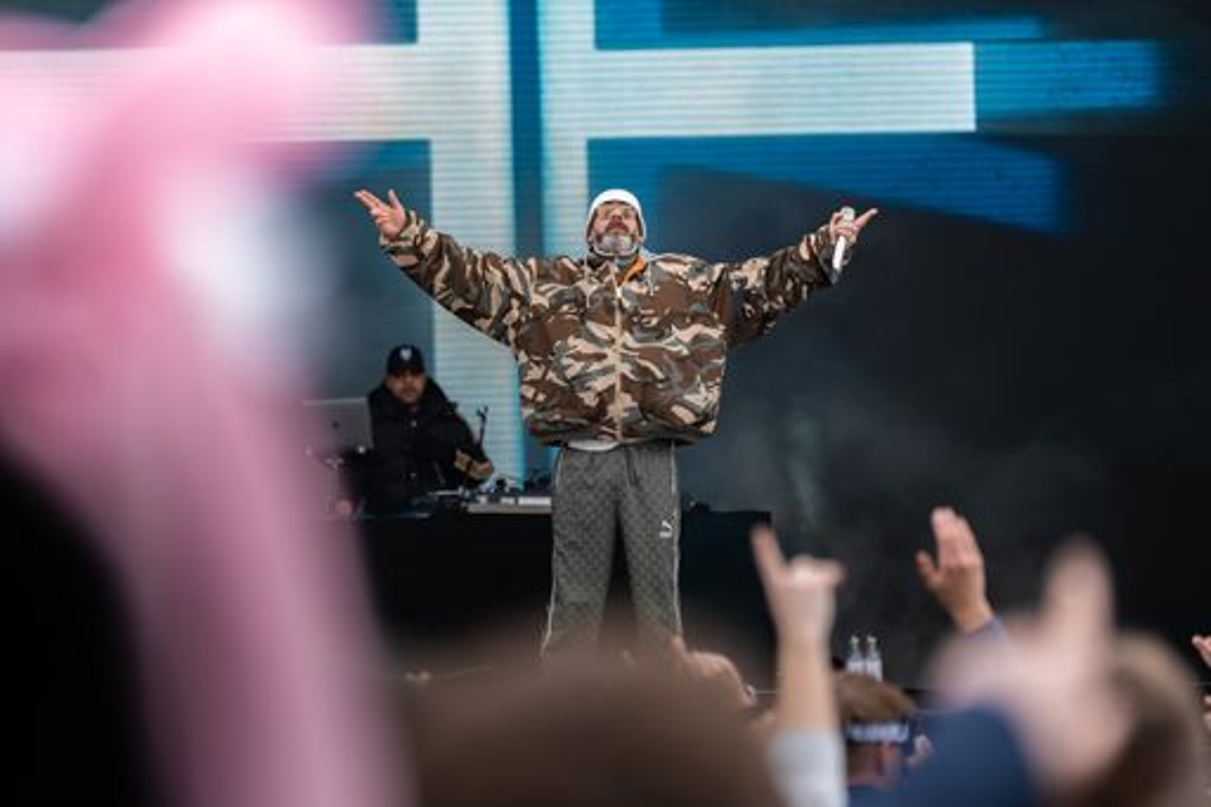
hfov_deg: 12.0
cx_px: 606
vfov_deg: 8.0
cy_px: 404
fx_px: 5750
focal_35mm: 171
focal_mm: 171
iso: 125
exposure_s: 1/2000
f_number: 2.8
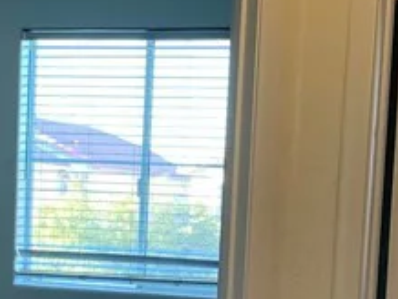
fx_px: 1404
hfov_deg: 16.1
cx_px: 144
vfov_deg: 12.0
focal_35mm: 122
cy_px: 315
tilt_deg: -5.1
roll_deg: -2.8
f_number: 1.8
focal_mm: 4.25
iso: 64
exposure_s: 1/60
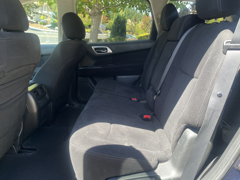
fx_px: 180
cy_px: 90
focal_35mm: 26
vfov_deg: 53.1
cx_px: 120
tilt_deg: -12.4
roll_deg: -11.0
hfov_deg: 67.3
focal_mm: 5.1
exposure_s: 1/122
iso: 40
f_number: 1.6
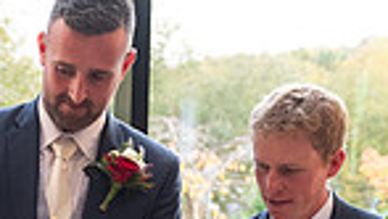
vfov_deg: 8.8
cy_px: 389
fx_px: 1359
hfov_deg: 15.5
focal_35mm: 132
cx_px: -106
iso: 640
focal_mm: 32
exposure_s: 1/160
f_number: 3.5
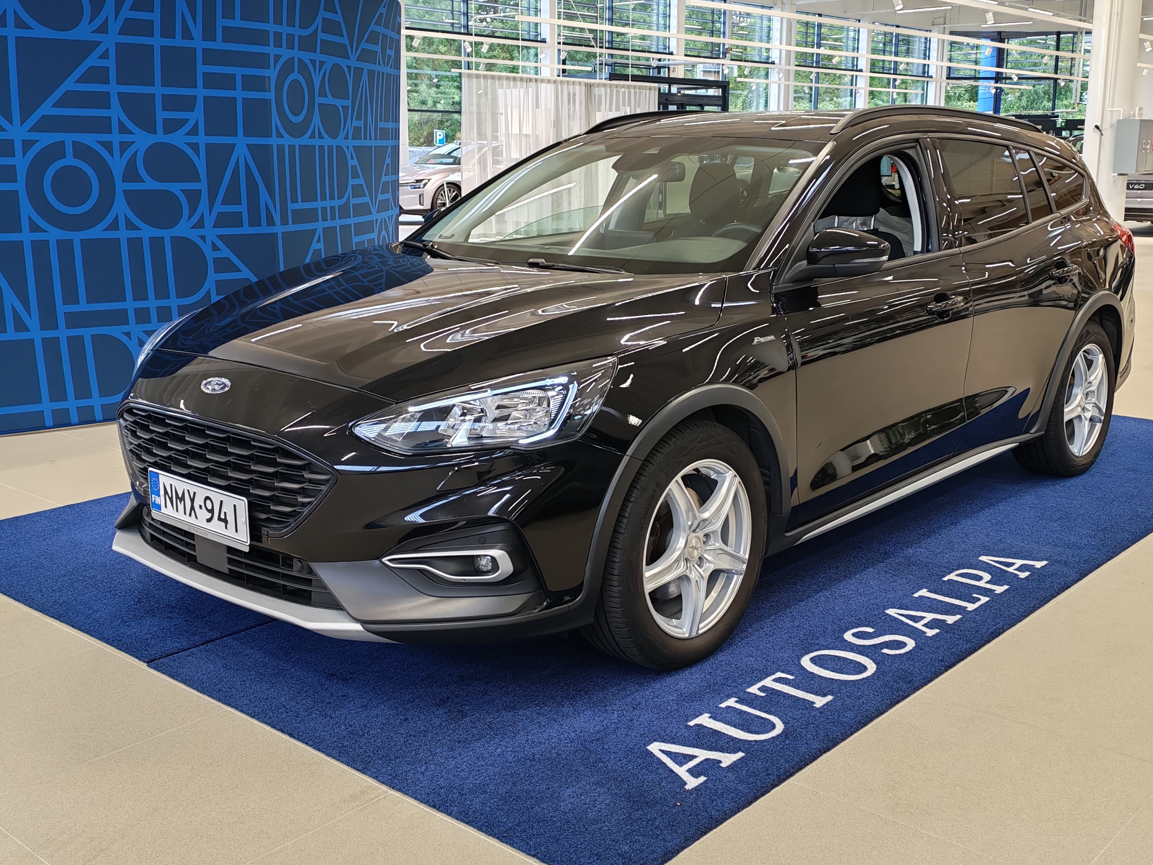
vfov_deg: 36.8
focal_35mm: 39
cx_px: 585
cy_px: 406
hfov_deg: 47.9
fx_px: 1299
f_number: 1.9
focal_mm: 6.12
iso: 320
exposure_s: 1/100
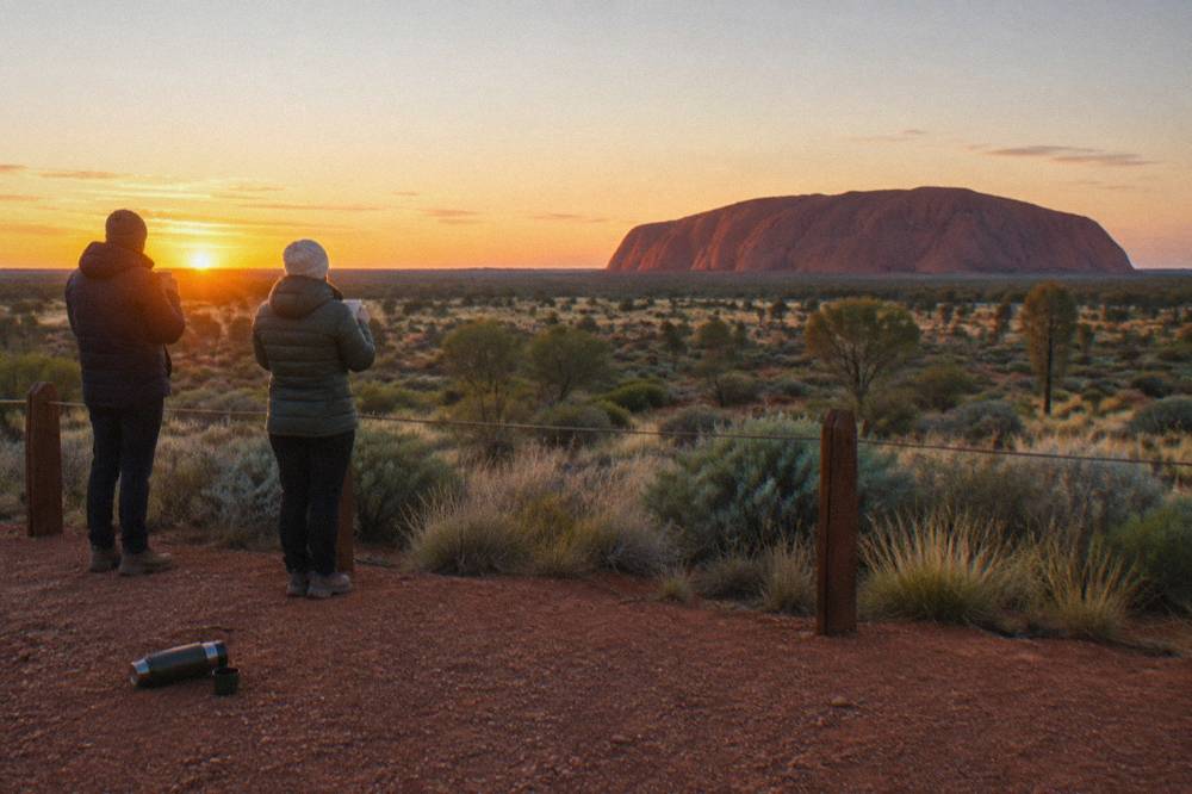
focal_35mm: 40
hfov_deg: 48.5
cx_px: 596
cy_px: 397
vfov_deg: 33.4
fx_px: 1324
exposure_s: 1/100
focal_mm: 40
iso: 200
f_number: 11
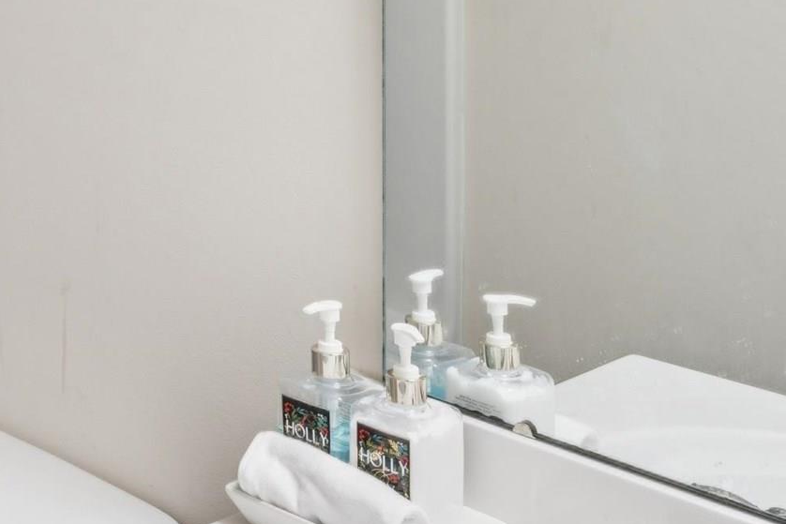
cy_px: -229
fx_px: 1489
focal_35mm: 68
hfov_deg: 26.1
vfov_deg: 18.1
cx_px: -182
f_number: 13
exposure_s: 1/2.5
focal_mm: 18.6
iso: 400
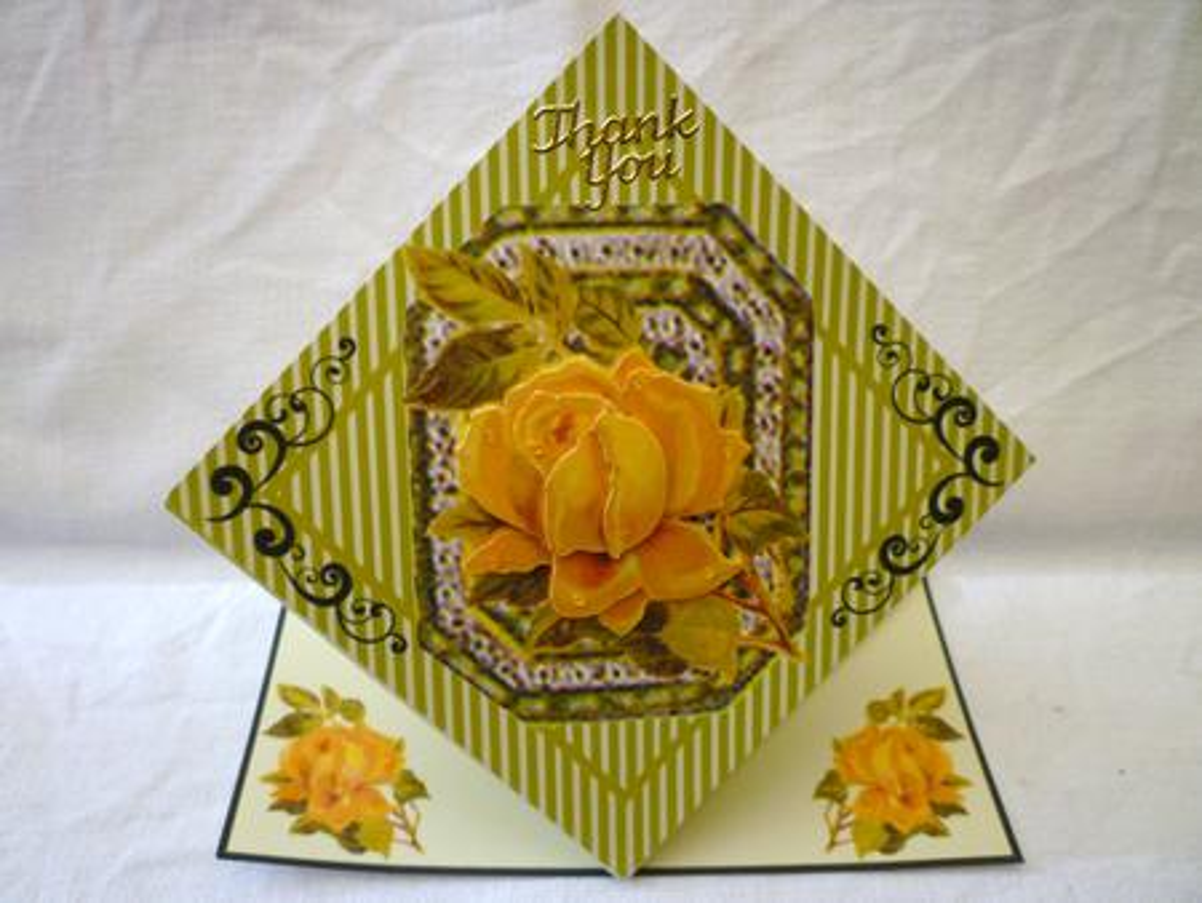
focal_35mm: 29
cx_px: 601
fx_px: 1008
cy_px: 452
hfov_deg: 61.6
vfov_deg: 48.3
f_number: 3.3
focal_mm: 5.2
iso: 80
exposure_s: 1/200
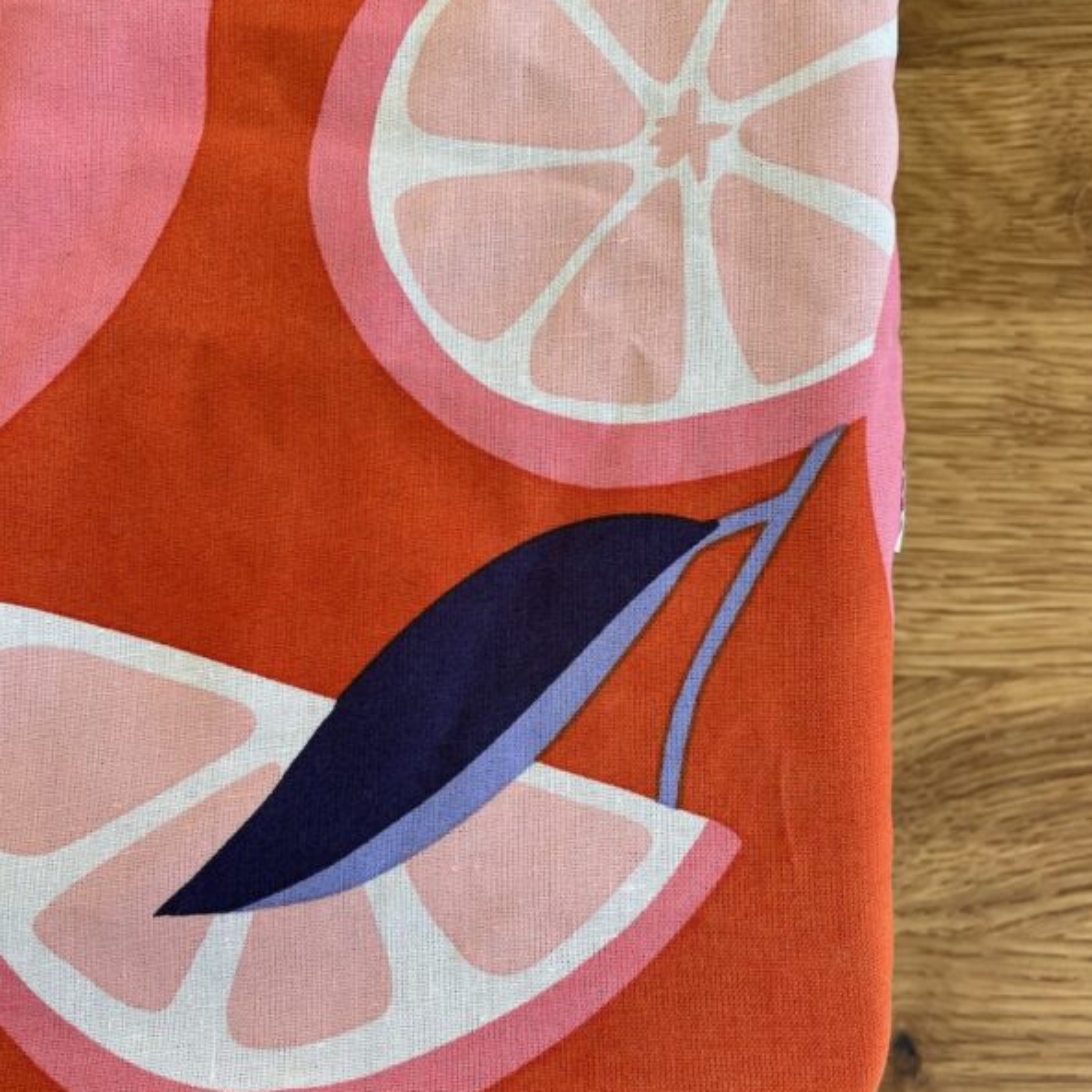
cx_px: 551
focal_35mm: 31
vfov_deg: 52.5
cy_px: 538
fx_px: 1106
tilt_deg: -85.7
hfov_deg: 52.5
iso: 40
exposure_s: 1/121
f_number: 1.6
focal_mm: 4.2
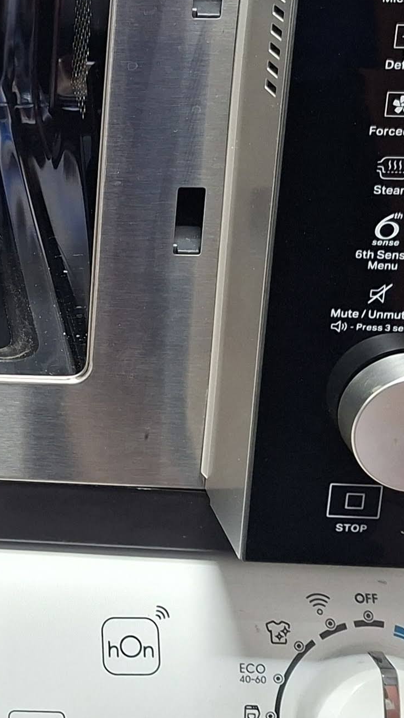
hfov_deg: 14.3
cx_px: -262
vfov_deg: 26.8
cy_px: 113
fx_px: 1467
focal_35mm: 77
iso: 320
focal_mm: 5.54
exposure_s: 1/33
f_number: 1.8
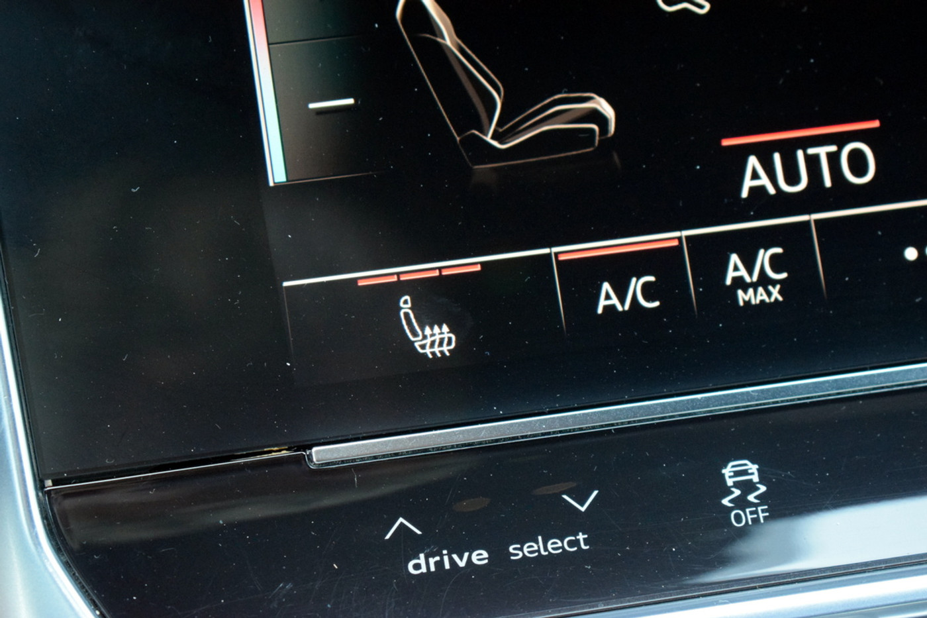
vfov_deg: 16.5
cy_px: 309
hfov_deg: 24.6
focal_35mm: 82
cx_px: 464
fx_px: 2124
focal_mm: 55
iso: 4500
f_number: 5.6
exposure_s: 1/60
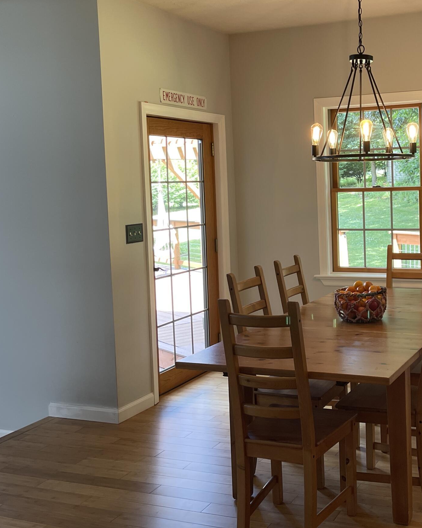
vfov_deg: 43.7
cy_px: 218
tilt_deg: -4.4
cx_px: 346
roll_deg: +1.4
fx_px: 656
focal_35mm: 42
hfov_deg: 34.4
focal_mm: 5.1
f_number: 1.6
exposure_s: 1/120
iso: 125
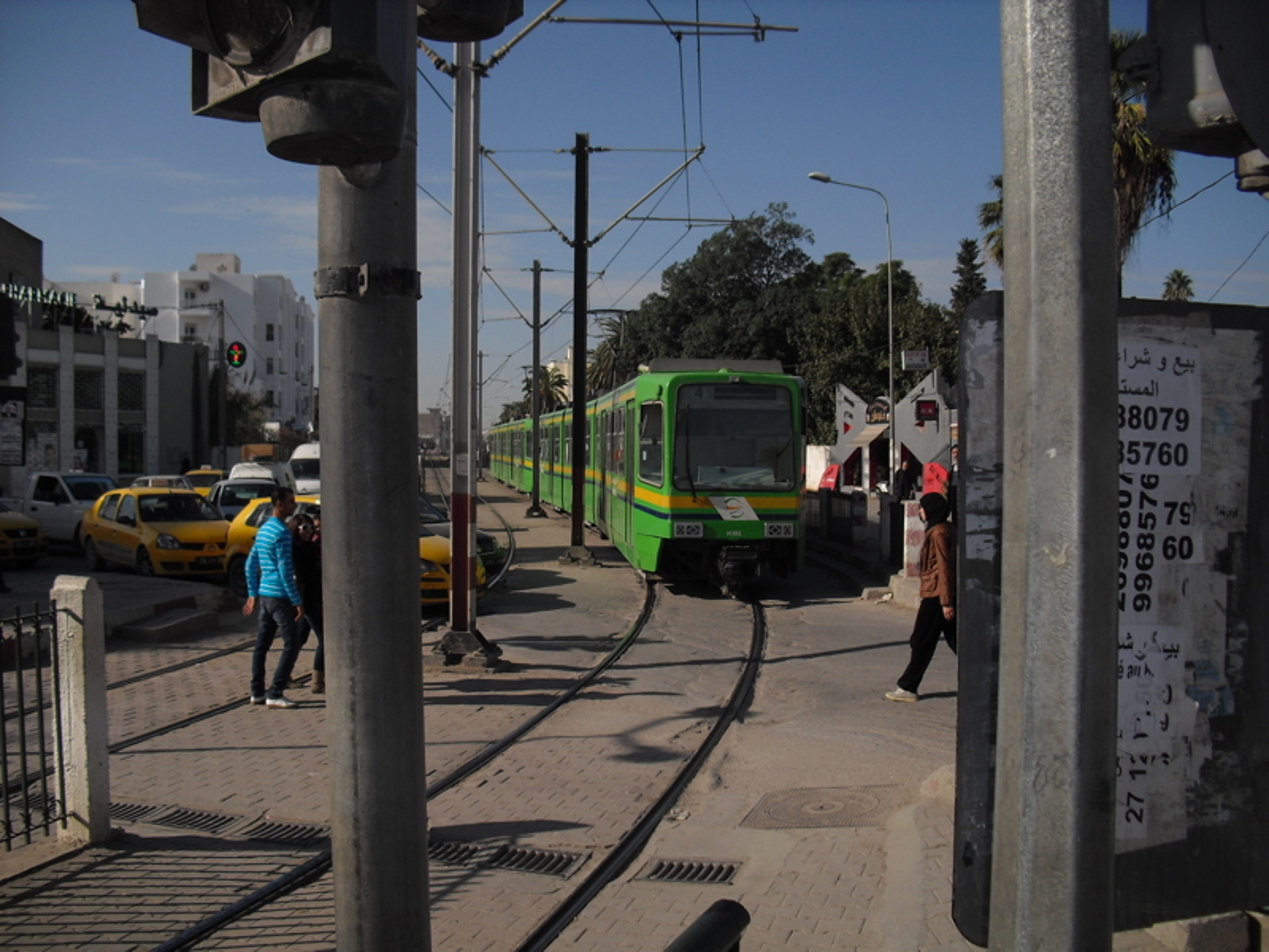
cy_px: 476
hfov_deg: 51.4
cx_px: 634
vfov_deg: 39.7
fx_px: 1320
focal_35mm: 36
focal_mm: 6.3
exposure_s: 1/250
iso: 64
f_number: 7.8
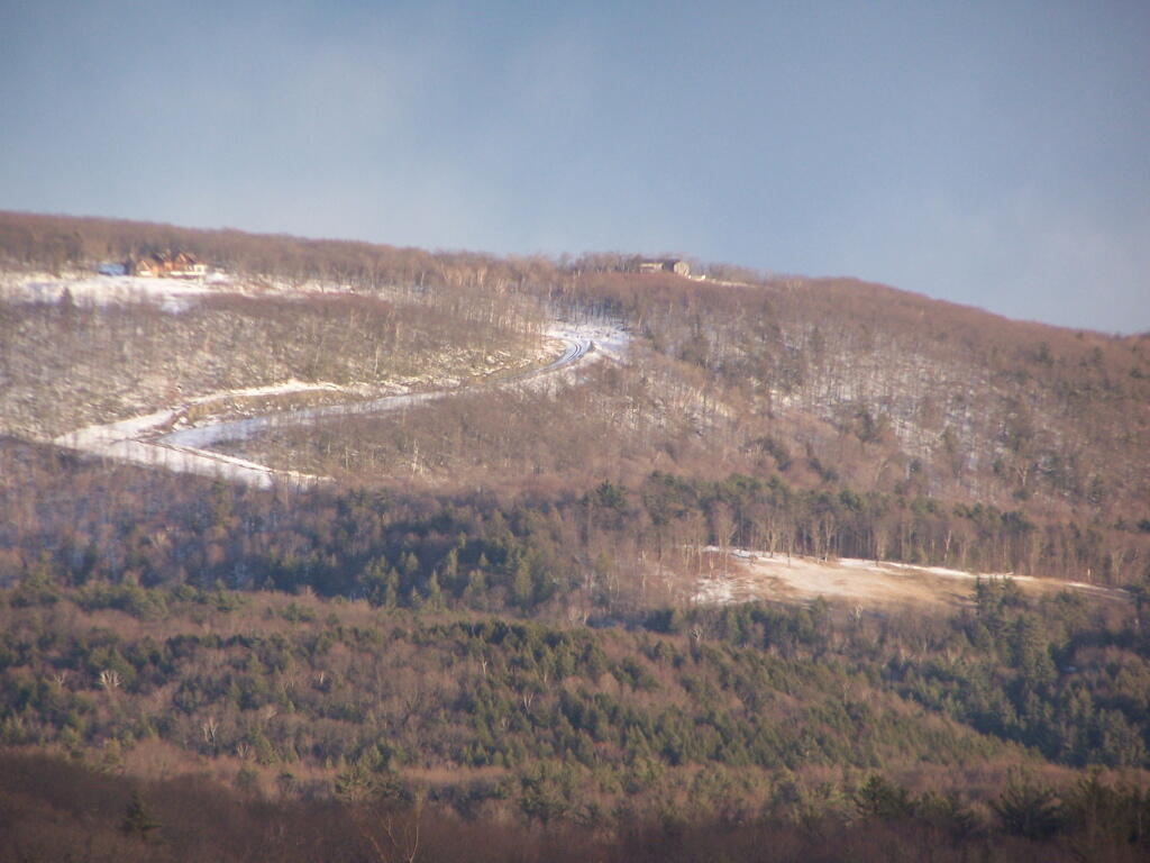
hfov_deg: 5.2
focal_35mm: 380
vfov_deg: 3.9
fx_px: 12624
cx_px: 575
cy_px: 432
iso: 140
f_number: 3.7
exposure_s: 1/320
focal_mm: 63
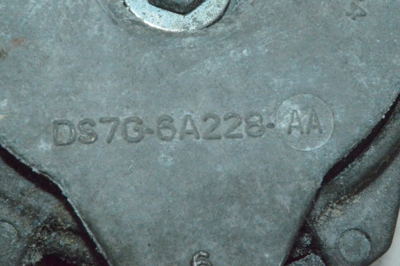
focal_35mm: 92
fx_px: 1017
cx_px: 179
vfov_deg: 14.9
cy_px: 125
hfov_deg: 22.3
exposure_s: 1/100
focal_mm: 55
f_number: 36
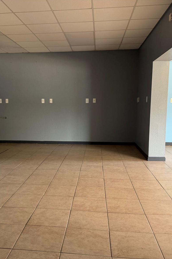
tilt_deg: -7.3
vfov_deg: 55.8
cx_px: 65
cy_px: 131
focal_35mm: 34
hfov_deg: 38.6
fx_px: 244
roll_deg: +0.5
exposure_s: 1/75
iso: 200
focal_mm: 6.76
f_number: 1.78
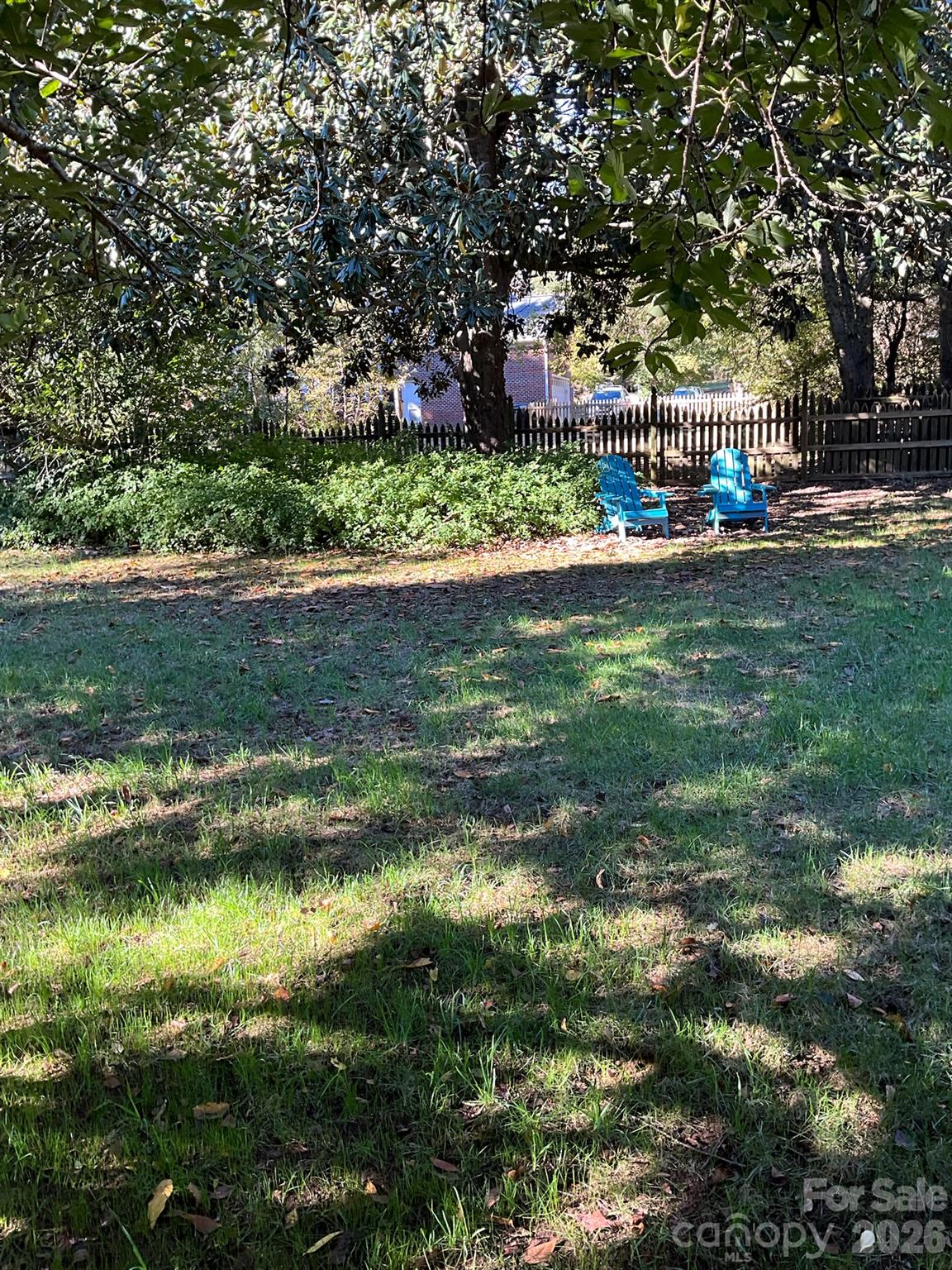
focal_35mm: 29
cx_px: 476
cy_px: 635
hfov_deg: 48.2
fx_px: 1063
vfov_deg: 61.7
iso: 40
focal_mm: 3
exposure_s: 1/122
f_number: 1.8
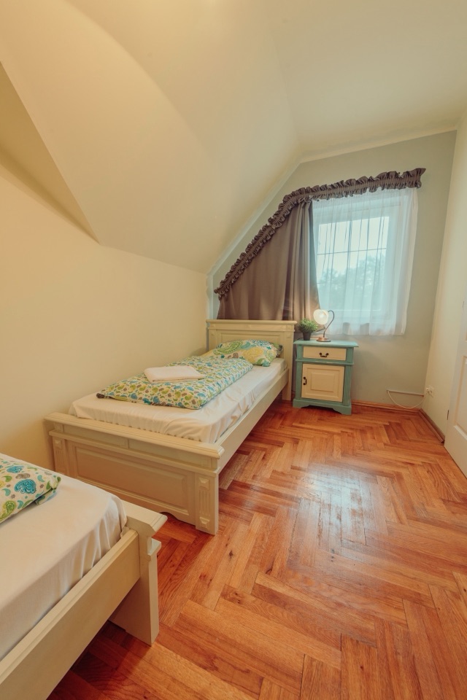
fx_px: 272
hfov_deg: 81.2
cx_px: 234
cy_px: 350
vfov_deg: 104.3
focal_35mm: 14
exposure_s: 1/13
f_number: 10
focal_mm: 14
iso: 100
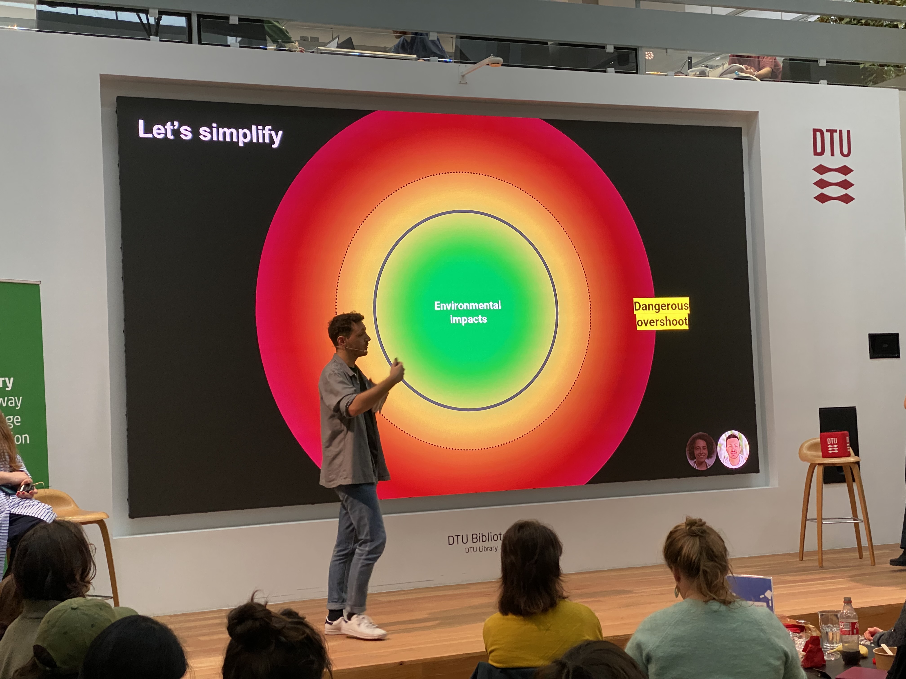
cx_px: 453
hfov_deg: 36.8
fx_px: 1361
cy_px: 340
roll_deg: +1.2
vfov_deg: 28.0
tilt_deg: +3.3
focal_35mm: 52
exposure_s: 1/54
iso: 250
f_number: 2
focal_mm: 6
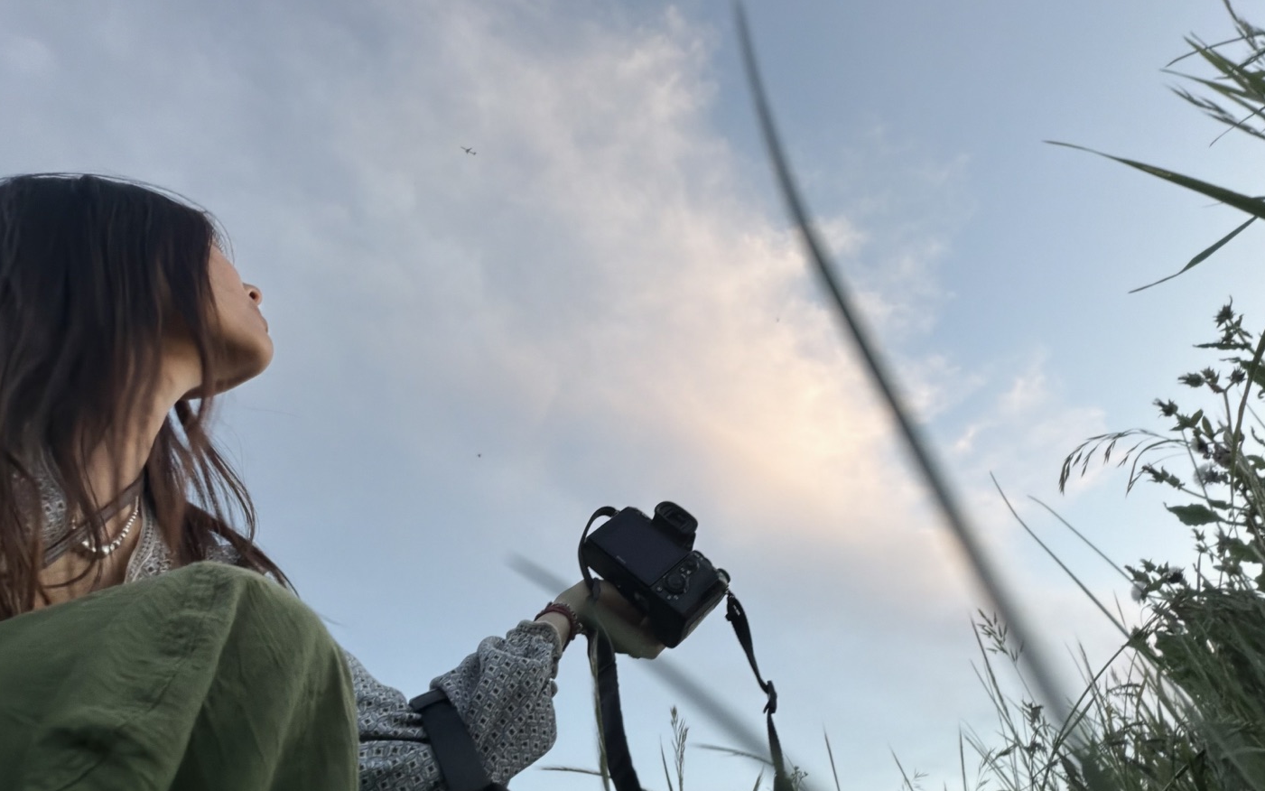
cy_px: 425
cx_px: 627
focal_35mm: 23
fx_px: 793
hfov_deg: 77.1
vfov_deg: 53.0
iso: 125
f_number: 1.9
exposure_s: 1/121
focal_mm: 2.71
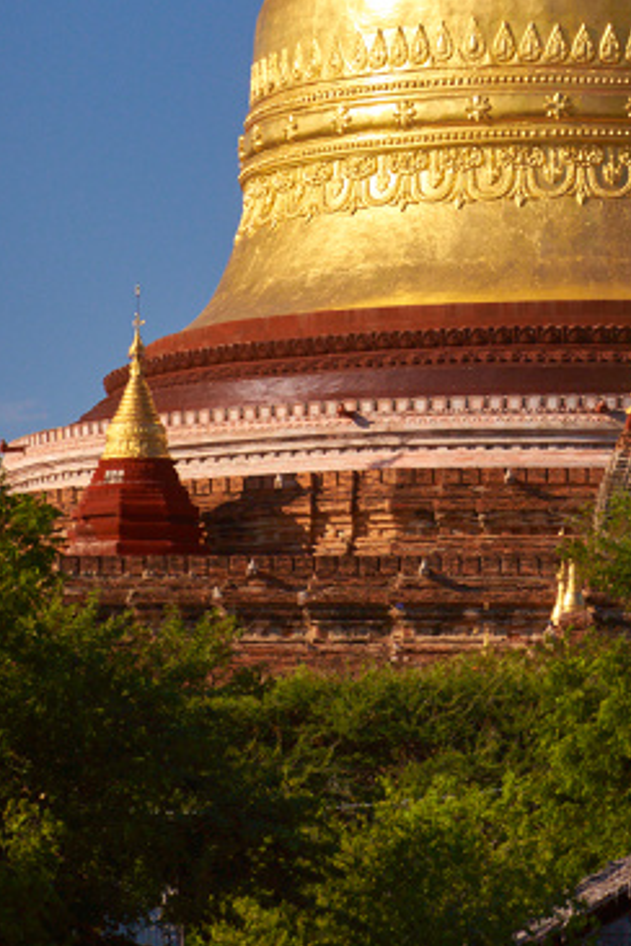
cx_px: 574
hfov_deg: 5.6
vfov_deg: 8.3
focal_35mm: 246
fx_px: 6467
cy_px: 101
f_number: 8
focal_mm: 100
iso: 200
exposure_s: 1/350
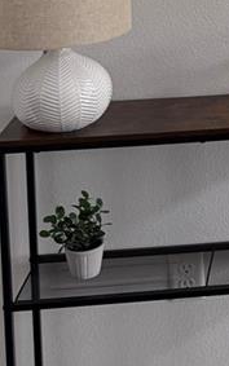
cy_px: -119
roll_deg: -0.7
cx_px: 498
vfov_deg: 17.9
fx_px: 1078
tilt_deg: -6.3
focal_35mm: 108
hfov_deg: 10.8
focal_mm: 6.76
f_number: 1.78
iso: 200
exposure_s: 1/118
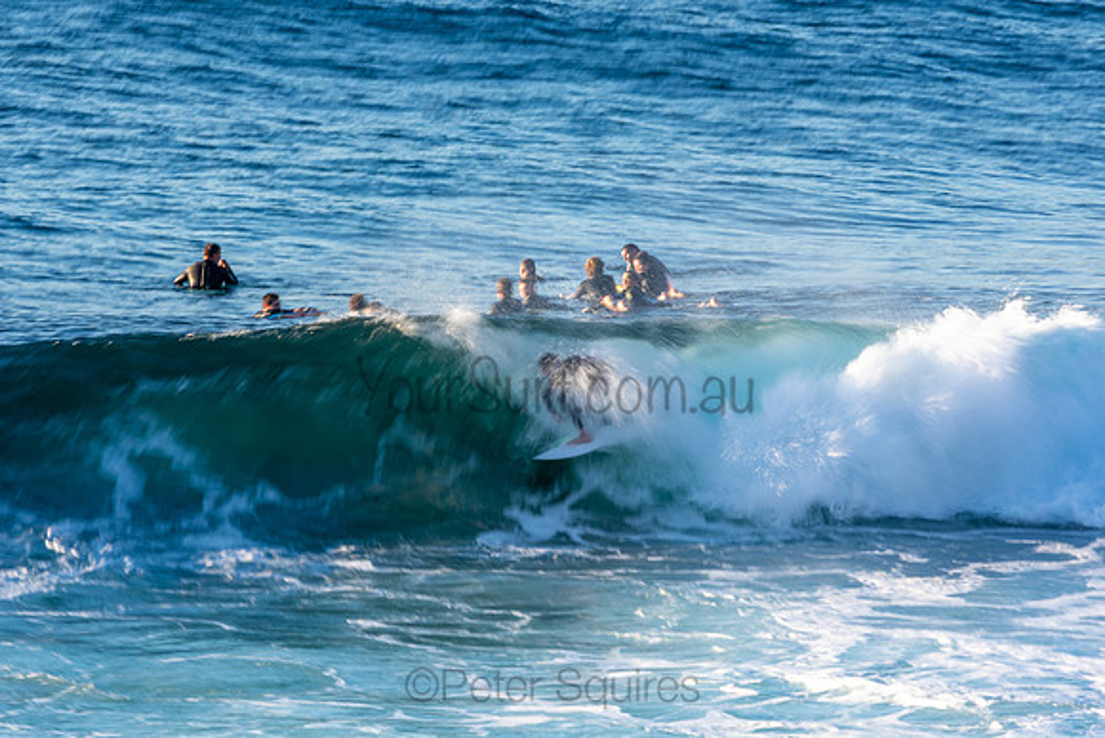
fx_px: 23025
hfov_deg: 2.7
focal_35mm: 750
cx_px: 552
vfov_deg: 1.8
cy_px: 369
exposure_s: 1/15
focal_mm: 500
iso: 100
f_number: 20
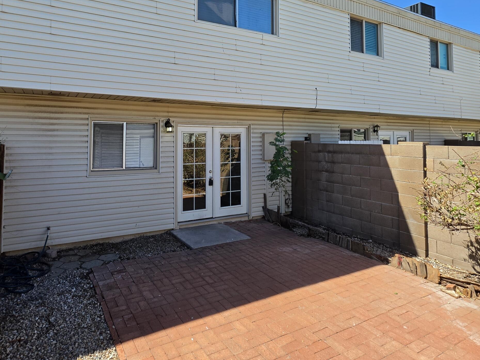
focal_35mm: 21
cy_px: 125
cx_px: 210
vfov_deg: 62.1
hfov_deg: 78.6
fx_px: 291
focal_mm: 2.2
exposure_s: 1/1099
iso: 32
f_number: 1.9
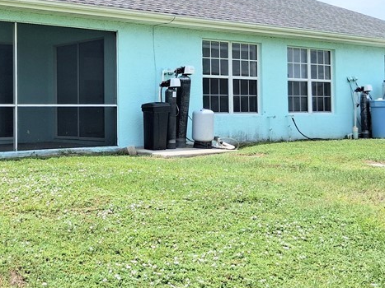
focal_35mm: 57
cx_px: 84
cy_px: 93
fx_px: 634
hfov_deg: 33.0
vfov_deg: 25.5
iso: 25
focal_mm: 3.98
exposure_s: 1/961
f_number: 1.8
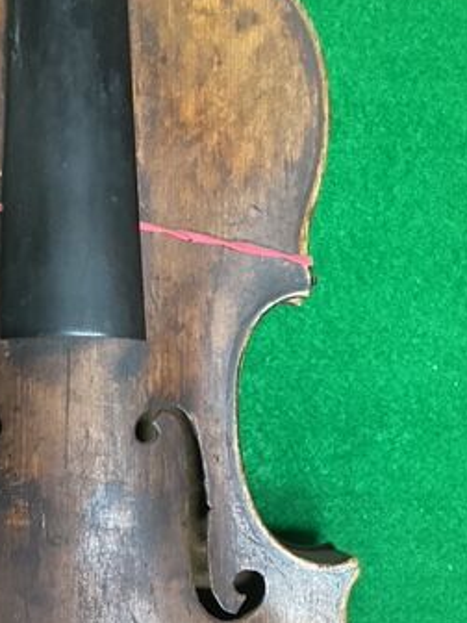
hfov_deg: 24.7
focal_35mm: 59
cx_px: 150
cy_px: 454
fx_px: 1061
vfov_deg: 32.2
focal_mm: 3.3
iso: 320
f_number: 2.4
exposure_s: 1/25
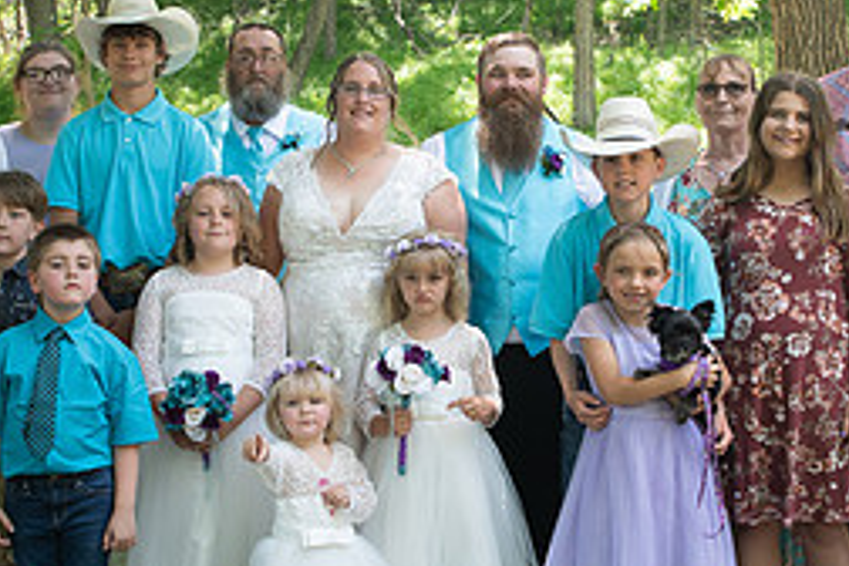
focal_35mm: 67
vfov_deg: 20.3
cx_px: 472
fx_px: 1580
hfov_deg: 30.1
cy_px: 267
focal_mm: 24
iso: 250
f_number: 5
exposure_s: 1/125
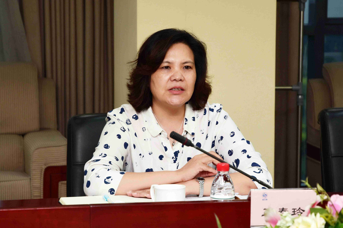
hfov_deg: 20.9
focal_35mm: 98
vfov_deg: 14.0
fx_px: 929
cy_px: 114
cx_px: 172
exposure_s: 1/80
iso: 500
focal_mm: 65
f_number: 5.3
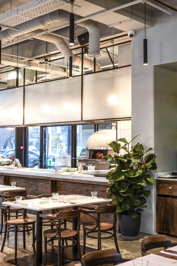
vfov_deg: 38.2
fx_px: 383
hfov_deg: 26.0
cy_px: 133
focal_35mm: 52
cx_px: 87
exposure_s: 3
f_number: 11
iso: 125
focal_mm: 34
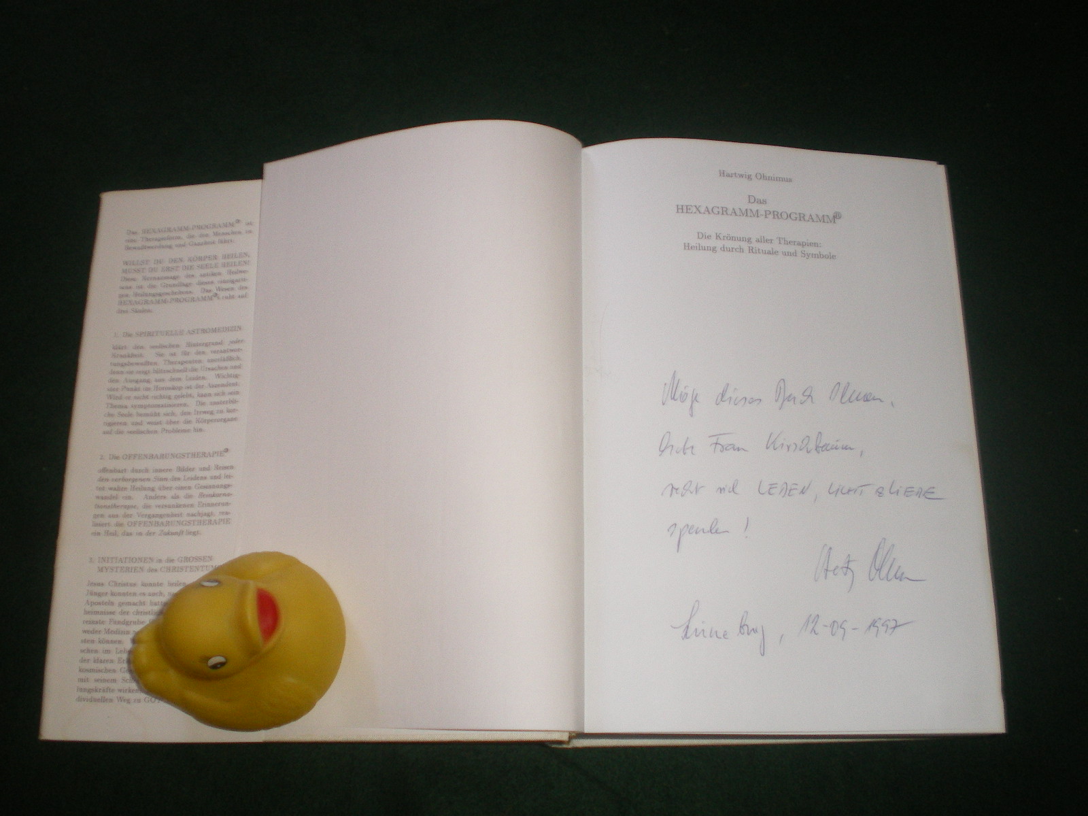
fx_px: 1194
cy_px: 408
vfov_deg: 37.7
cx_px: 544
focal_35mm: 38
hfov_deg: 49.0
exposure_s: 1/50
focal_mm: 6.3
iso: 200
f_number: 3.1
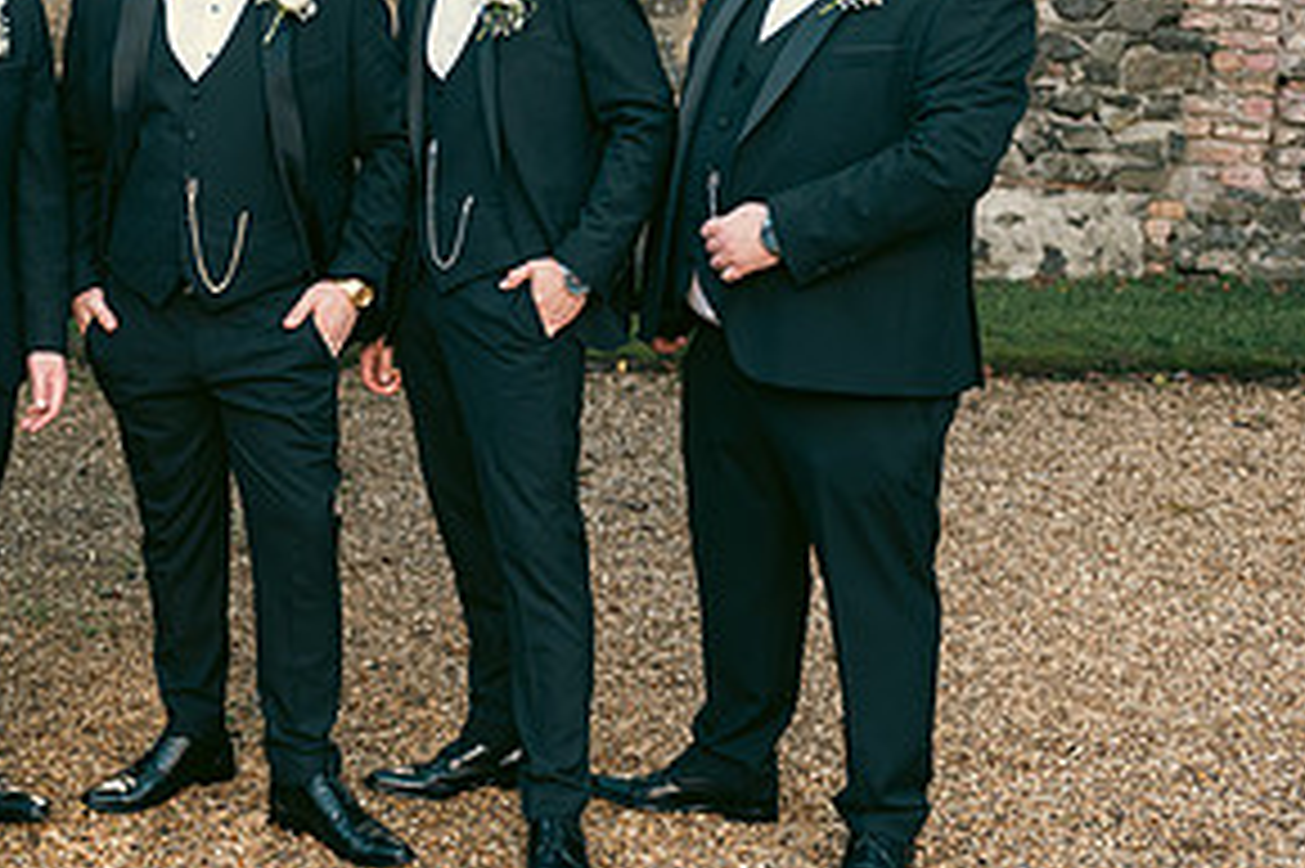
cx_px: 194
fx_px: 2608
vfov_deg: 18.7
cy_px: 155
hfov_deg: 27.3
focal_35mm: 72
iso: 160
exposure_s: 1/160
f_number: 3.5
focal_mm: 36
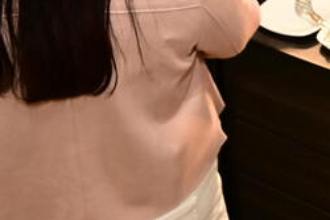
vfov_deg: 13.3
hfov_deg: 20.9
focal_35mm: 86
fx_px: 789
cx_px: 459
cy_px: -242
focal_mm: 19
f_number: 3.5
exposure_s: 1/80
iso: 1600
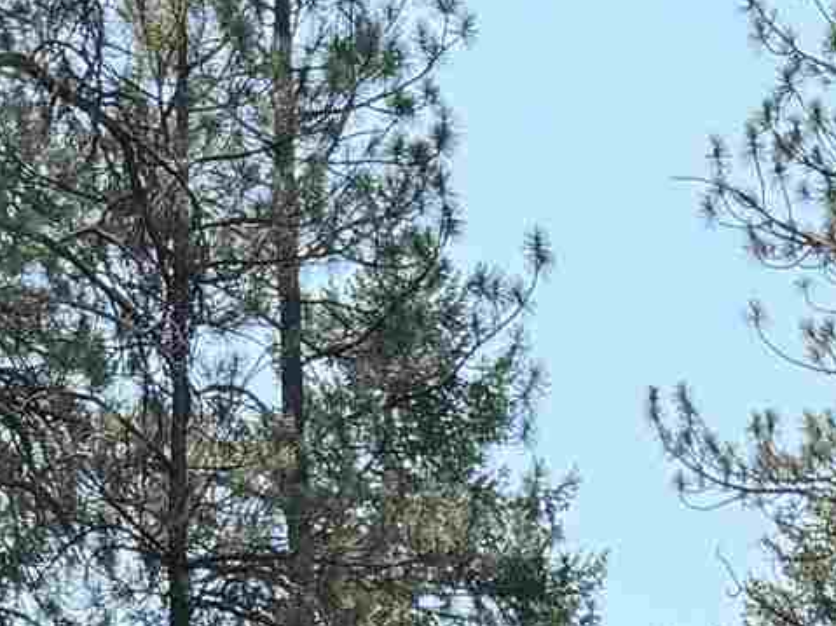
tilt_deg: -1.3
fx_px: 3718
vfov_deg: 8.1
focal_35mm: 154
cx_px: 970
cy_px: 1948
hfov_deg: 12.6
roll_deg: +0.7
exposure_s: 1/2000
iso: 80
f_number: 1.78
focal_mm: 6.76
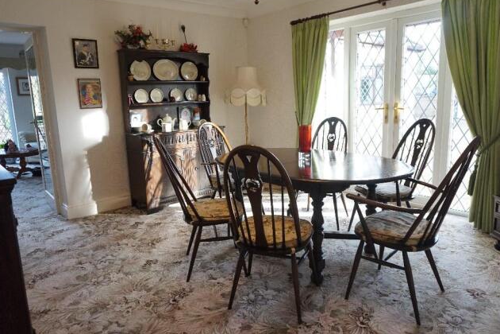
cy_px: 166
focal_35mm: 25
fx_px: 347
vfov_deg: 51.3
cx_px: 241
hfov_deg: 71.5
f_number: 4
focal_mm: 16
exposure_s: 1/60
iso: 640
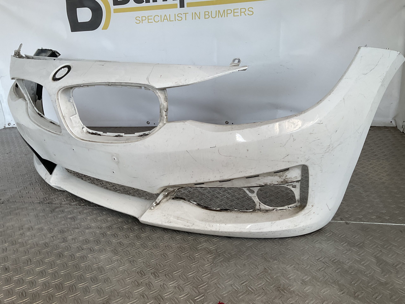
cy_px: 152
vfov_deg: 48.2
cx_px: 202
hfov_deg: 61.7
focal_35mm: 29
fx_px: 339
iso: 32
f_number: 1.8
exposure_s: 1/100
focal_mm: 3
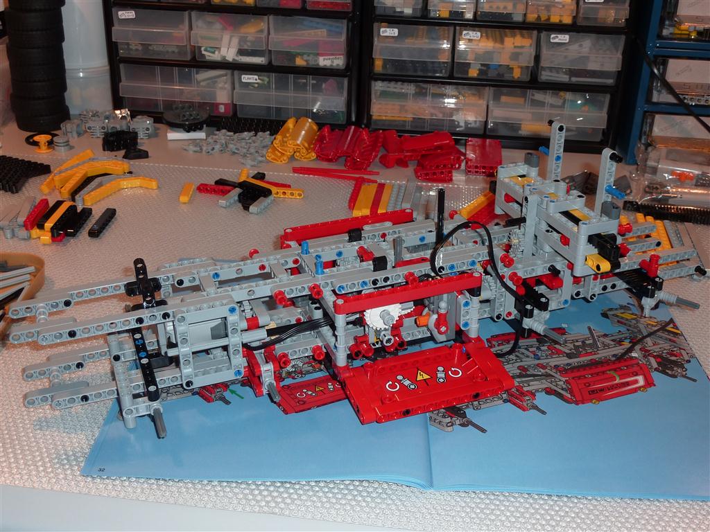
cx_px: 355
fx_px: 820
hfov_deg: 46.8
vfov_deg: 36.0
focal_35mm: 40
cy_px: 266
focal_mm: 6.5
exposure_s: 1/30
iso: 100
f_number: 3.6
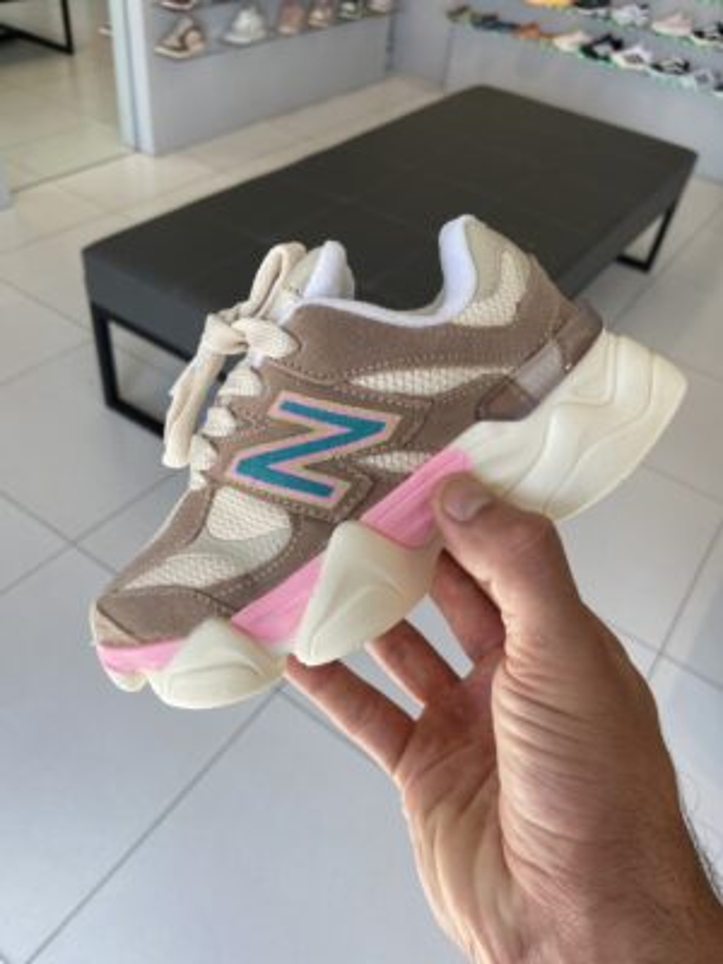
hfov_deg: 53.1
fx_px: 724
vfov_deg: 67.3
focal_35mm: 26
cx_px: 362
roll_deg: -8.6
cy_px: 482
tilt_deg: -42.0
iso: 32
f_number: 1.8
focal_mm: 4.25
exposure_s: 1/277
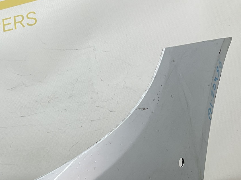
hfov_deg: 26.0
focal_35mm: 69
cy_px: 213
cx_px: -26
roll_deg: +9.3
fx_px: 480
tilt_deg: -17.2
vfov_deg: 20.0
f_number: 1.8
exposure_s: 1/120
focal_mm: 3
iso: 20
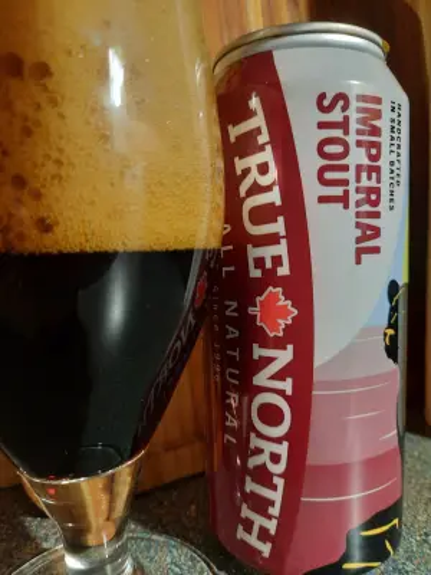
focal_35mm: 25
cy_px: 288
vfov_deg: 69.4
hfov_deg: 54.9
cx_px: 216
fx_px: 415
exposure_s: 1/24
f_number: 2
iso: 400
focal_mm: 4.6
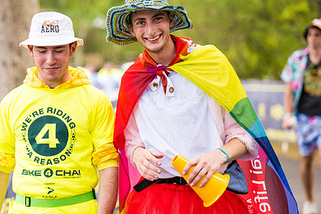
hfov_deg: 12.6
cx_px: 111
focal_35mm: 163
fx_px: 1454
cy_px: 112
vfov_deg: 8.4
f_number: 2.8
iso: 1000
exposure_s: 1/1250
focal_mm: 110
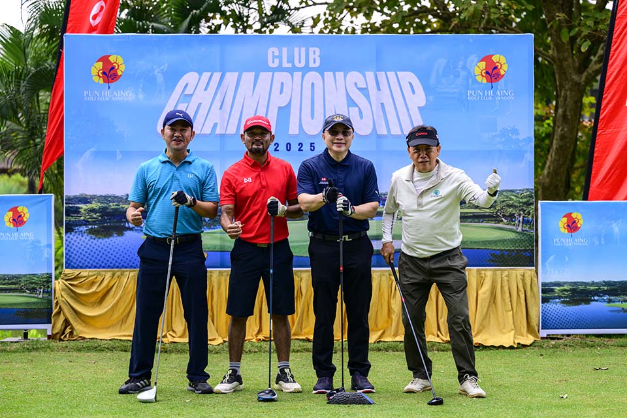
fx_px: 1376
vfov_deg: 17.3
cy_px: 209
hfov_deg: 25.7
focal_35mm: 79
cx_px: 314
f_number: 2.8
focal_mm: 79
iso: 360
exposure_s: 1/1600
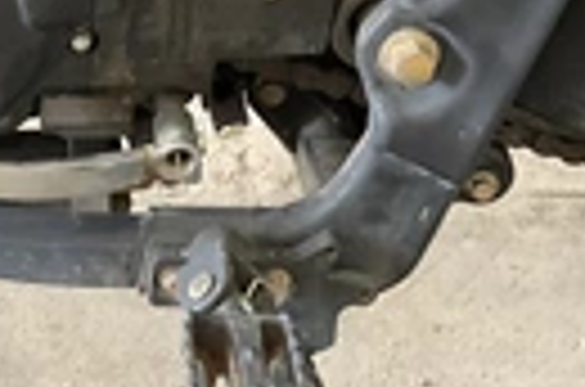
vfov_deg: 13.7
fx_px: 1508
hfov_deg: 21.7
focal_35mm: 93
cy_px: -198
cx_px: 117
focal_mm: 3
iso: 320
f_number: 1.8
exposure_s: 1/40
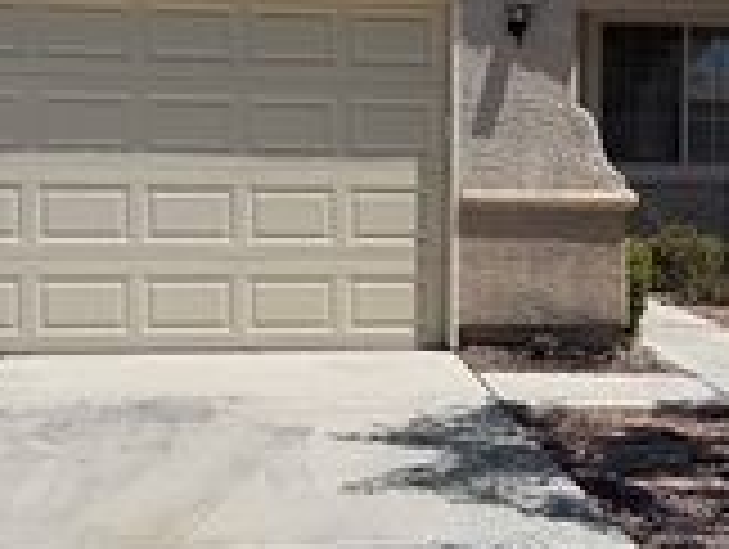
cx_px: 454
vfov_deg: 19.9
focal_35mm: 74
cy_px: 191
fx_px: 1561
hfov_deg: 26.2
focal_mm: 6.76
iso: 80
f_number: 1.78
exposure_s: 1/9091
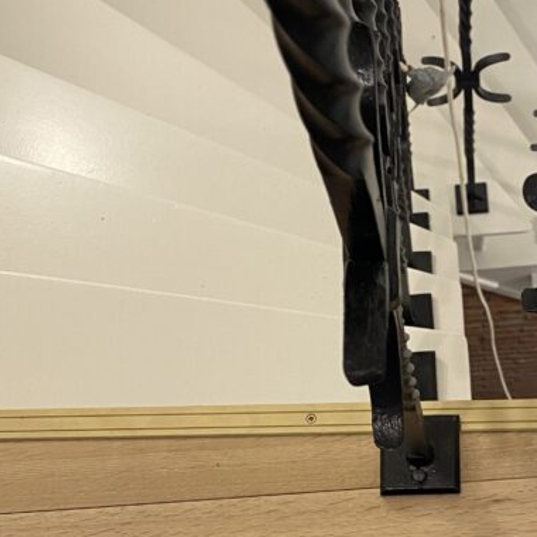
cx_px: 424
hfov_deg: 27.2
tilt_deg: -76.9
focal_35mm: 62
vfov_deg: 27.2
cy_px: 425
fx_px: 1088
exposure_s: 1/50
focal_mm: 4.25
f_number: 1.8
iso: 125
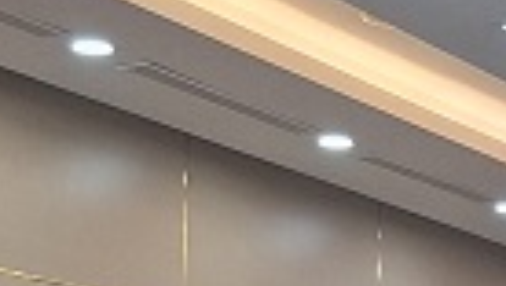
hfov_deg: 13.8
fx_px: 2069
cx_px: 484
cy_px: 497
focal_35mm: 154
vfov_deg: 7.7
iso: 50
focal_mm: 5.54
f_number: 1.8
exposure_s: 1/100
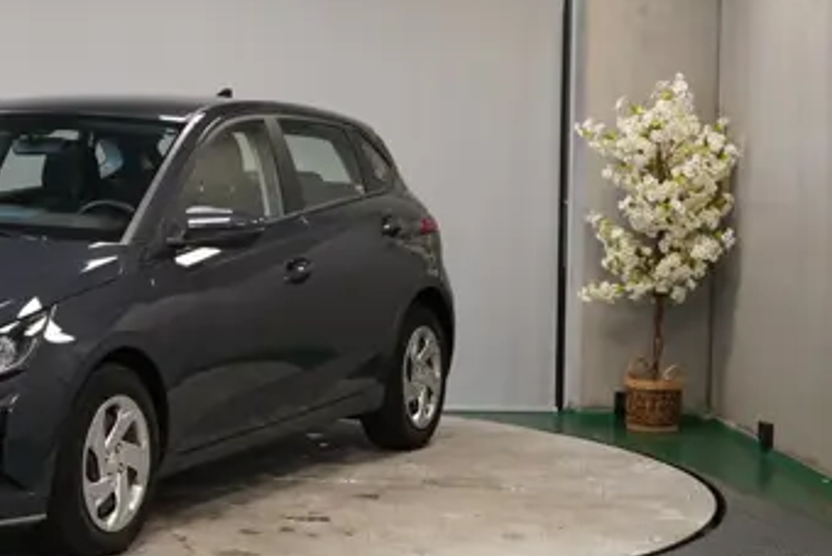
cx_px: 69
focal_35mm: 89
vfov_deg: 15.4
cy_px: 218
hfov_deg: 22.3
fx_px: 2058
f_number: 4.5
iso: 2000
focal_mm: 42
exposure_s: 1/160
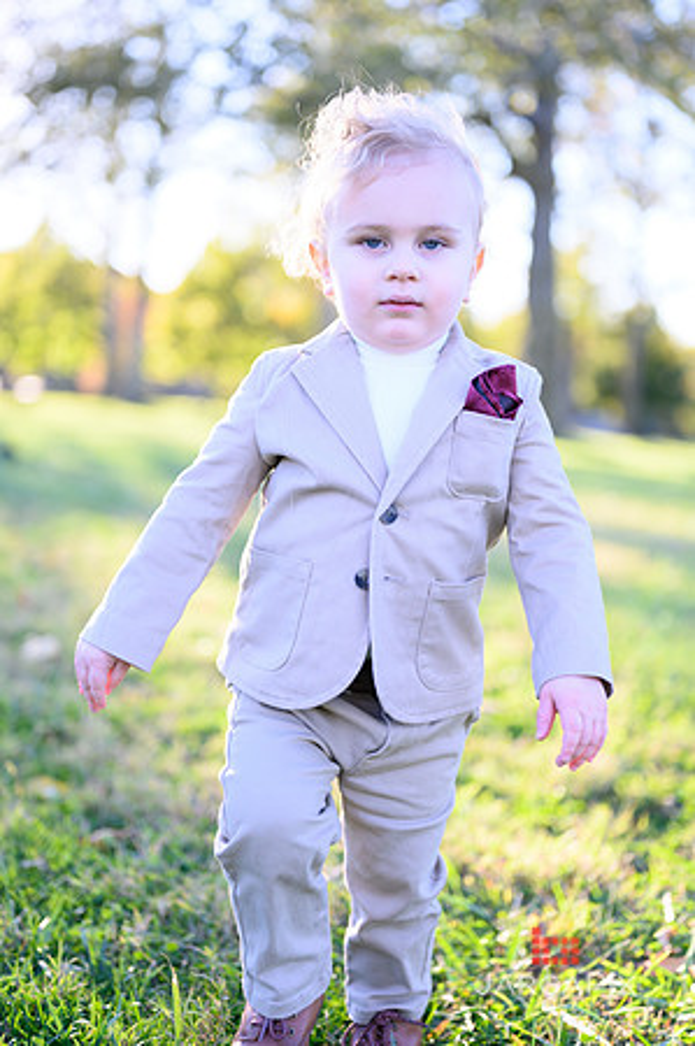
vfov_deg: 39.6
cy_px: 523
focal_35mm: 50
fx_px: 1451
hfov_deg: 26.9
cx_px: 348
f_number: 2
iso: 320
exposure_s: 1/800
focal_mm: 50
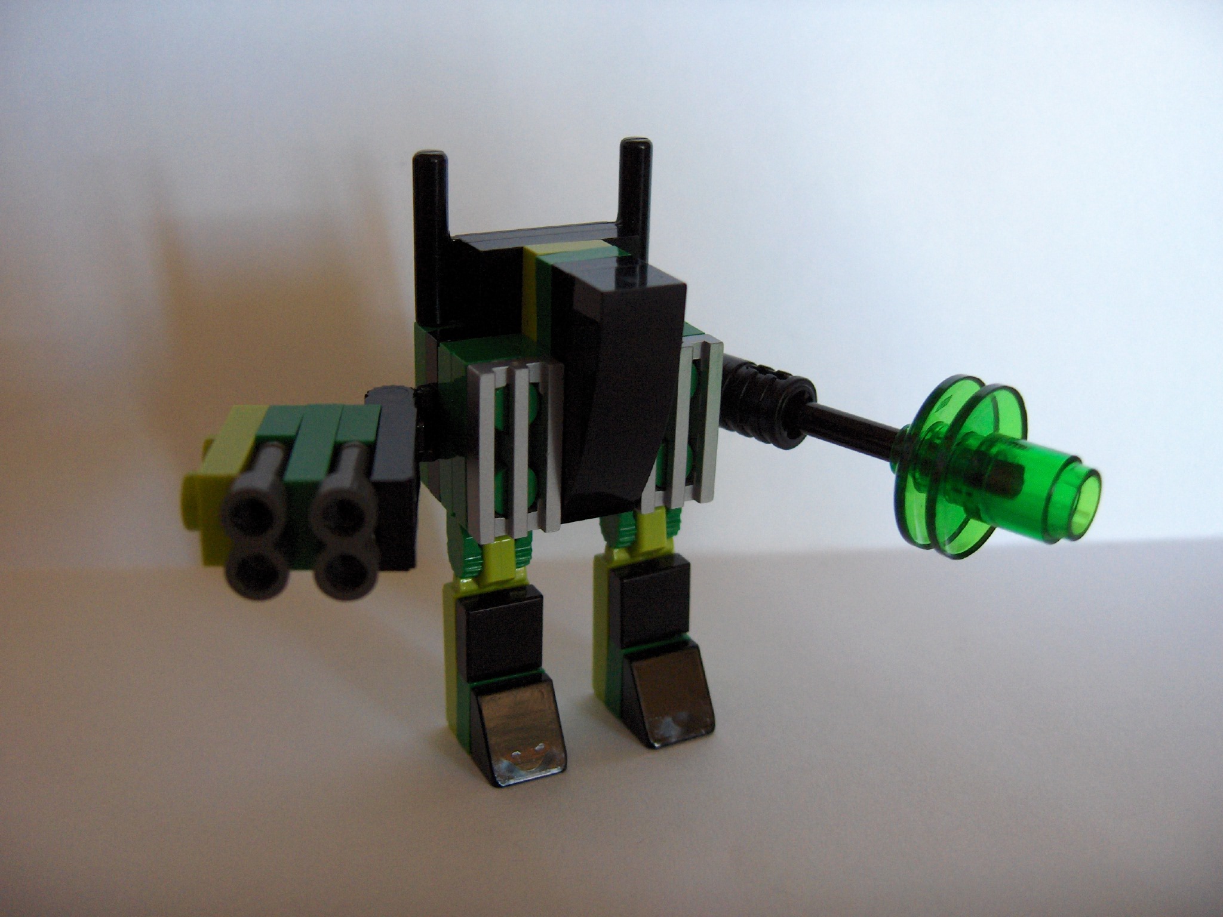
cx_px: 612
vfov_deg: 36.8
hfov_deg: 47.9
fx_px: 1378
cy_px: 458
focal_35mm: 39
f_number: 2.8
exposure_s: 1/44.5
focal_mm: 8
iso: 200
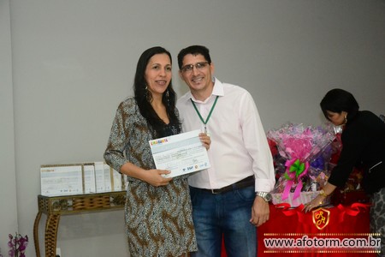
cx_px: 192
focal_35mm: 52
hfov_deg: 37.9
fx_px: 561
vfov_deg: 25.8
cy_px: 128
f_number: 5.6
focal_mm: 35
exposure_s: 1/60
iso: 3200
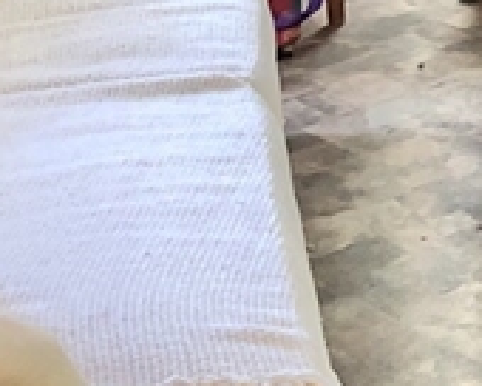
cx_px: 817
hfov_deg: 11.0
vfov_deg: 8.9
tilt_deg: -9.0
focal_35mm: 165
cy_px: -372
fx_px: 2354
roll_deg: +0.3
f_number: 1.8
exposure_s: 1/15
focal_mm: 4
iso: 50
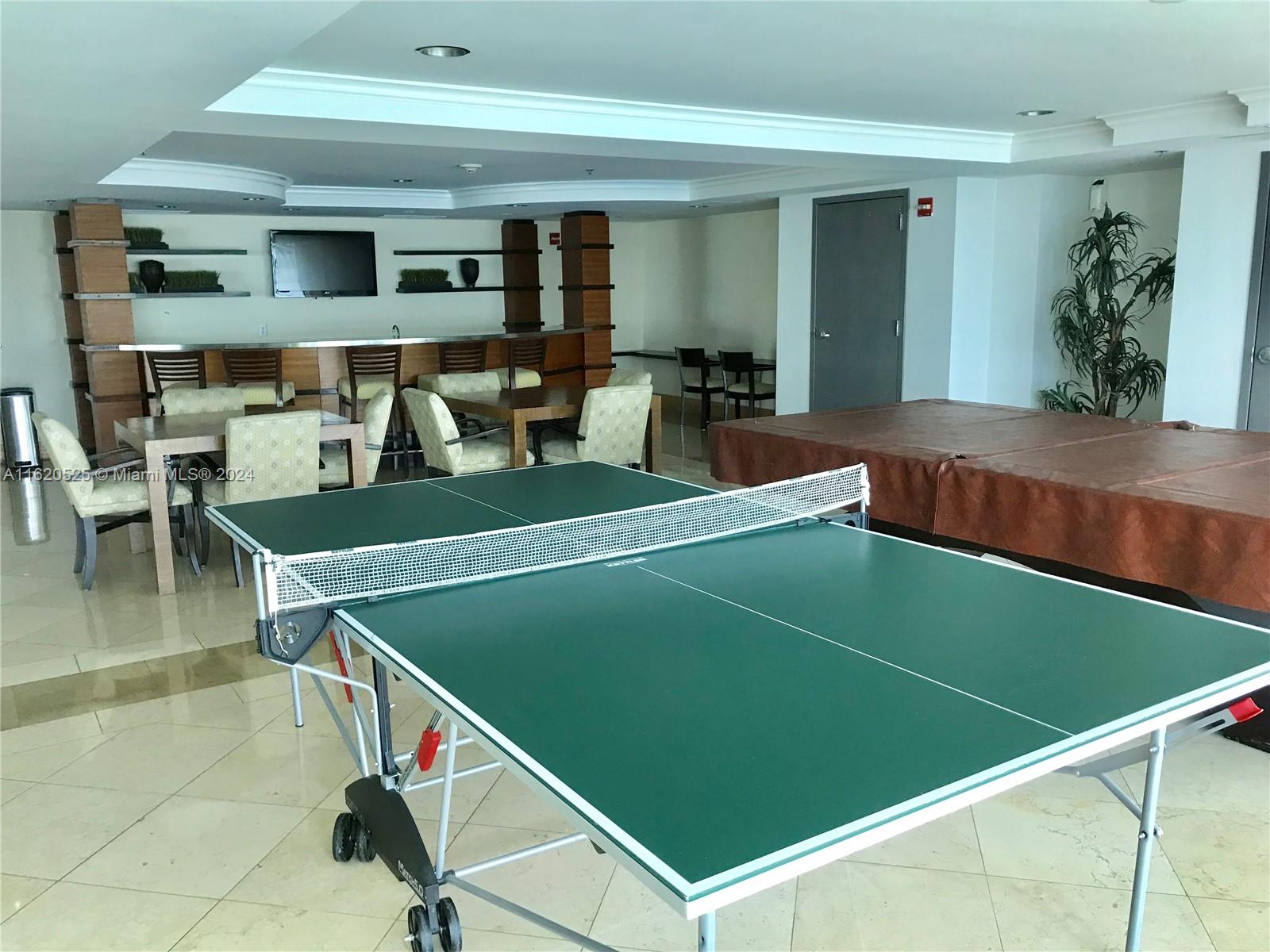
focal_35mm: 28
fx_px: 1027
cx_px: 635
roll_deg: +1.3
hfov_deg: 63.4
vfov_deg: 49.7
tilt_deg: -11.1
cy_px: 476
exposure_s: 1/30
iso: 25
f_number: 1.8
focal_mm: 3.99
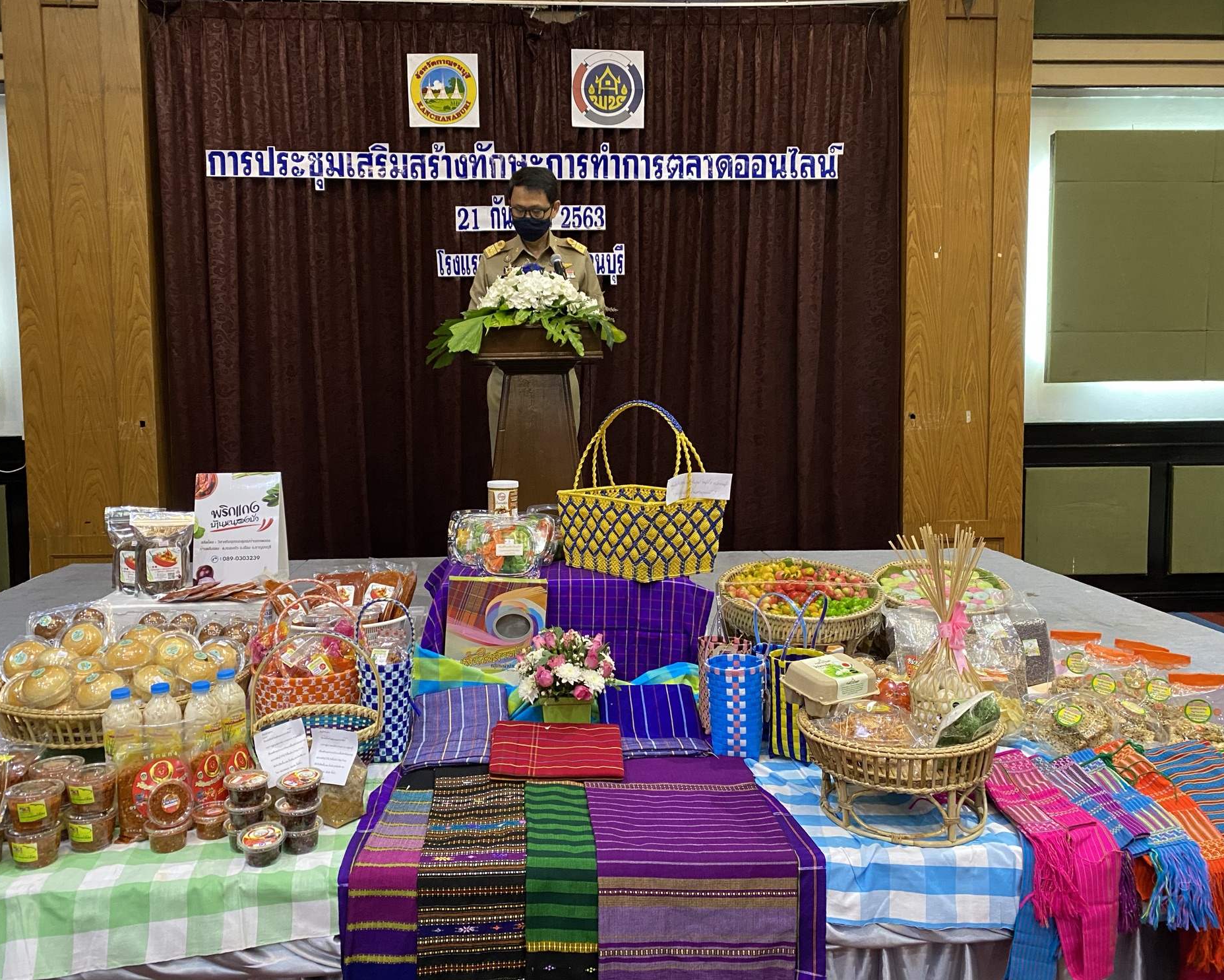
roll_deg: +1.1
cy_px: 474
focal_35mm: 28
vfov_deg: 51.5
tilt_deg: -5.0
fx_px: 1014
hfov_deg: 62.1
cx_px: 572
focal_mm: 4.25
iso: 500
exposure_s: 1/50
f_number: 1.8
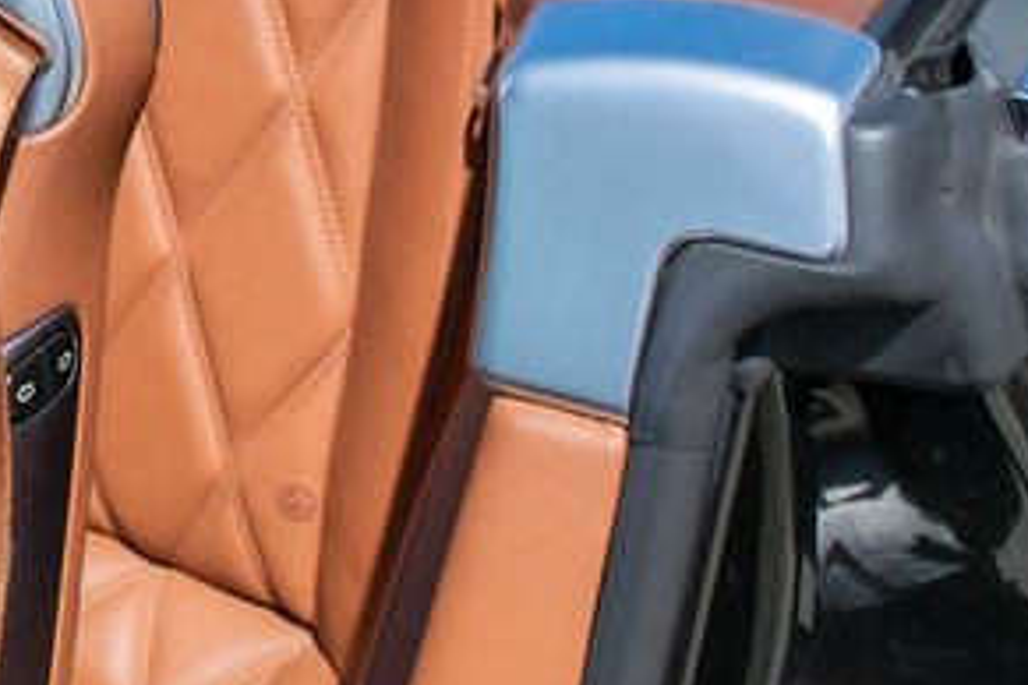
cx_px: -530
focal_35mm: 95
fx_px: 2713
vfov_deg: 13.7
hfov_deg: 18.8
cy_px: -274
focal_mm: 18
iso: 400
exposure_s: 1/1600
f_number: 6.3
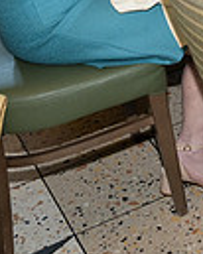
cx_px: 428
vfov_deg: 14.1
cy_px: -109
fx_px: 970
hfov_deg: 10.8
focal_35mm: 129
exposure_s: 1/80
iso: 800
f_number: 5.6
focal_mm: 30.5
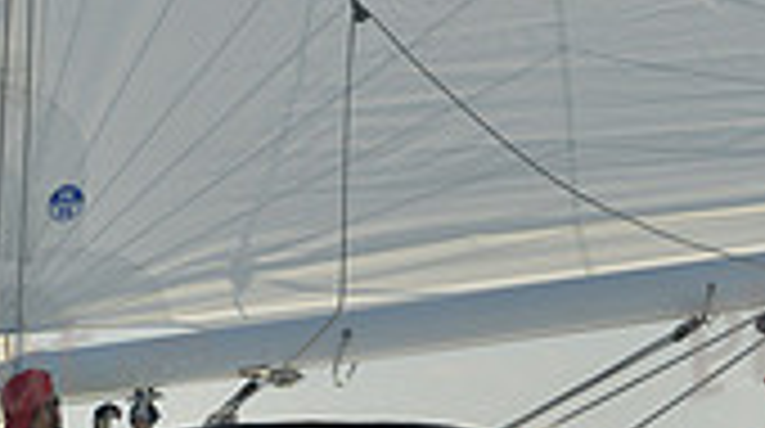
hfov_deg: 5.5
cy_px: 579
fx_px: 7980
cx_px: 450
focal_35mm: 394
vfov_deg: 3.1
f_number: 5.6
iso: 200
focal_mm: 110
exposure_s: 1/1000
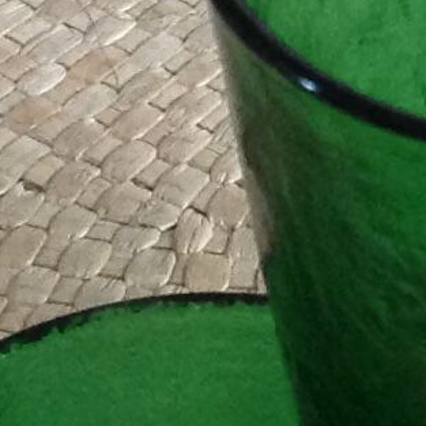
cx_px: 981
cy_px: 102
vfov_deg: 6.8
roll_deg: -4.3
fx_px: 3564
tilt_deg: -38.9
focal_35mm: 256
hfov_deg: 6.5
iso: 250
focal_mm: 4.28
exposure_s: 1/15
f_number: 2.4
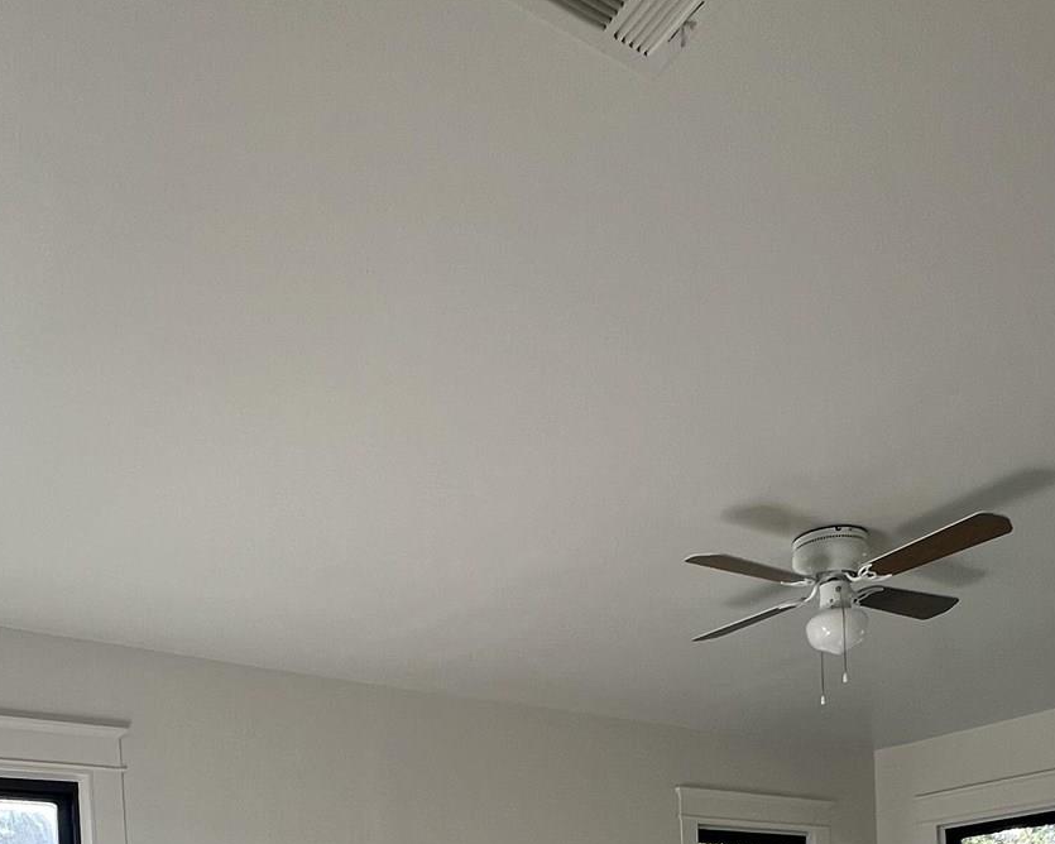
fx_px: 1093
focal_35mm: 35
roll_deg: +3.3
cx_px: 569
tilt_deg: -1.5
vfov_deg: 33.4
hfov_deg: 51.5
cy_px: 1042
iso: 40
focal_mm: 1.57
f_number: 1.8
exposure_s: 1/99
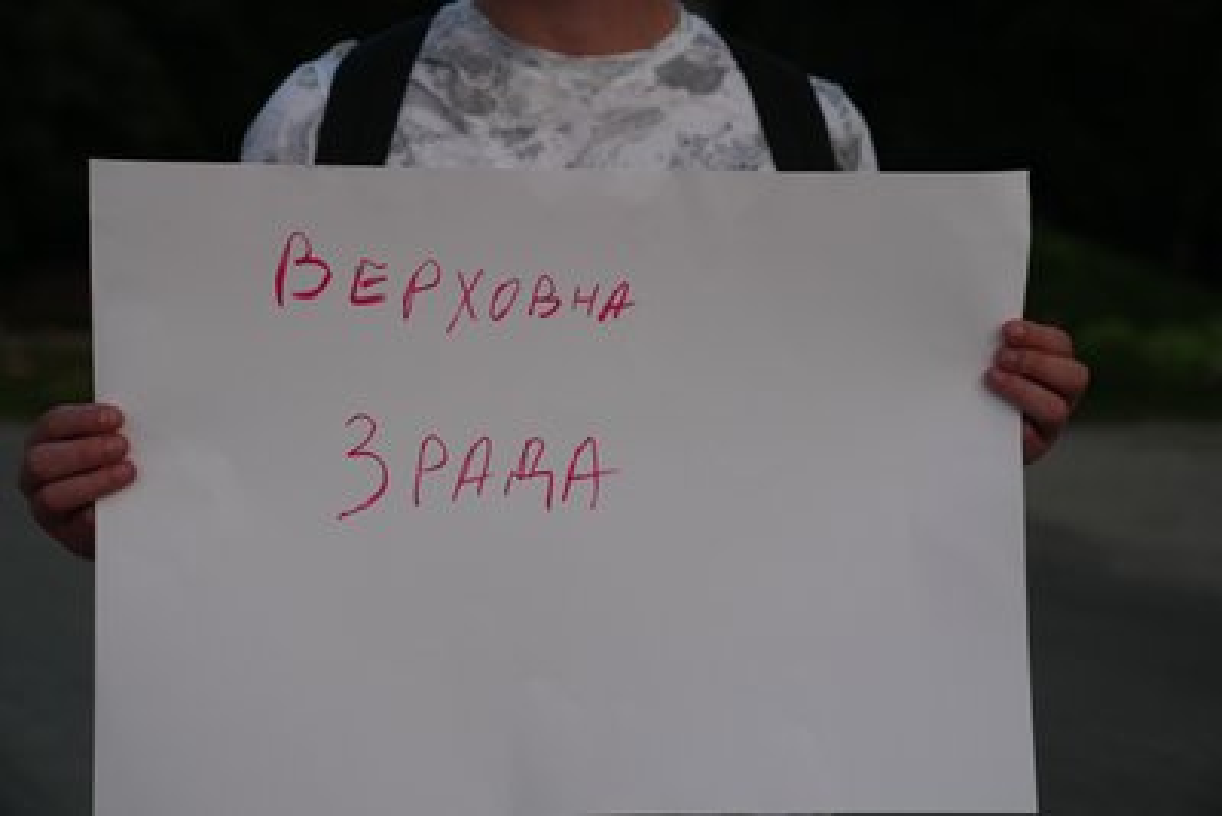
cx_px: 611
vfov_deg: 19.5
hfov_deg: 28.8
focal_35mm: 70
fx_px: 2377
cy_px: 408
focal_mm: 70
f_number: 4.5
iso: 2000
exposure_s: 1/50
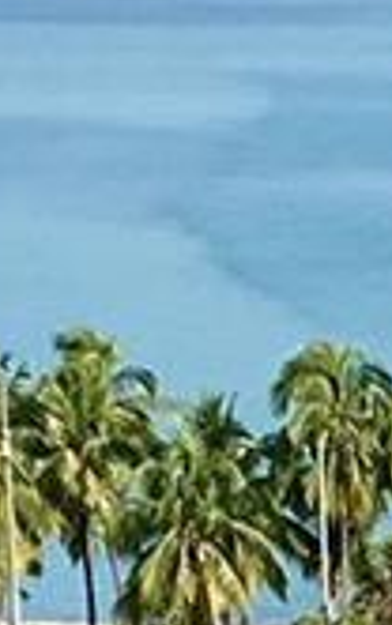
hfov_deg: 4.3
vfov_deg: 7.0
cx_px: 991
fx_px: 5051
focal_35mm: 296
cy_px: 994
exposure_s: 1/1508
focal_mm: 4.15
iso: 25
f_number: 2.2
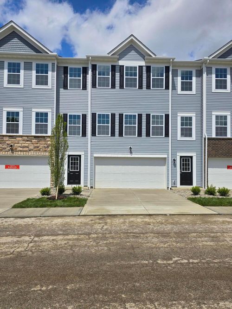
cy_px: 154
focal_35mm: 23
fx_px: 206
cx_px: 116
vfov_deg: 73.9
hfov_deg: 58.9
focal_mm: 6.3
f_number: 1.7
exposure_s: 1/1654
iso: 12
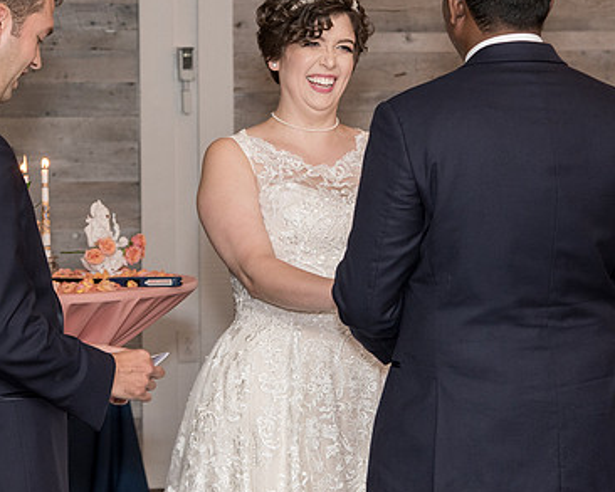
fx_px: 2786
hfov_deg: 12.6
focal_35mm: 153
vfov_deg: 10.1
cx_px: 255
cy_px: 234
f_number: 5
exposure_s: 1/100
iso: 640
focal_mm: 66
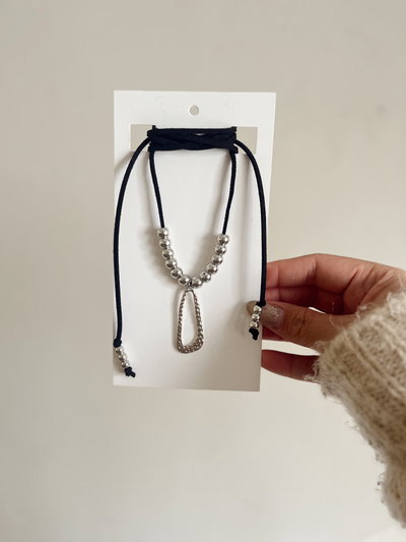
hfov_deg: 53.1
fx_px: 406
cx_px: 203
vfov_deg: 67.3
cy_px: 271
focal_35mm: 26
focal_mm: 5.1
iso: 250
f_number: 1.6
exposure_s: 1/60
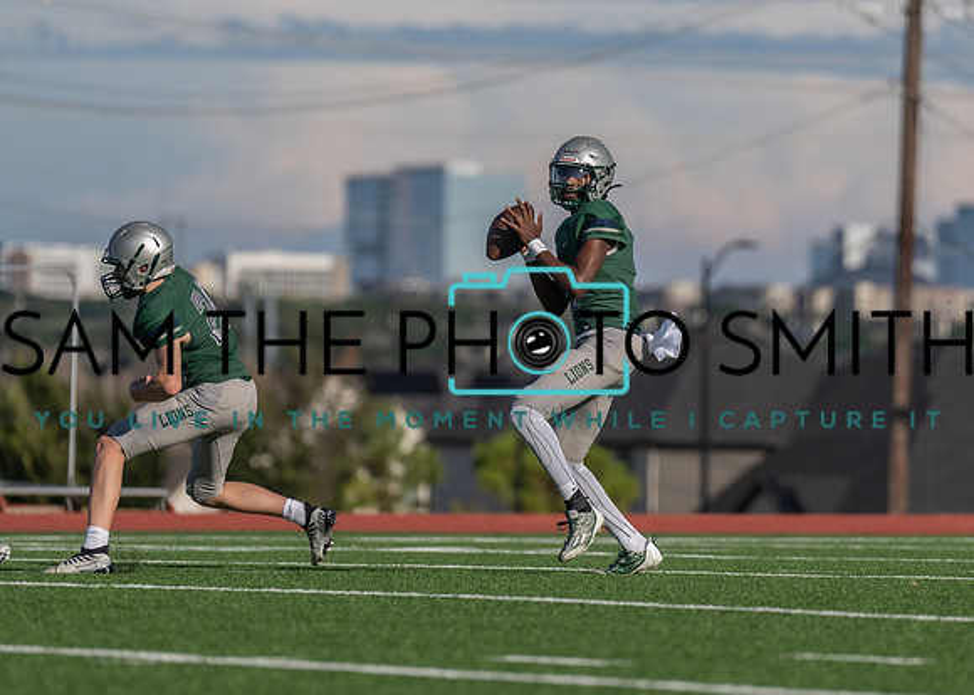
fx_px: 9591
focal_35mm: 347
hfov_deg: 5.8
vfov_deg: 4.2
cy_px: 330
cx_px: 511
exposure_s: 1/3200
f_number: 2.8
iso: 100
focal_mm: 200
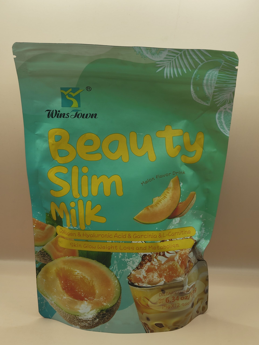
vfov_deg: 38.2
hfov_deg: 29.1
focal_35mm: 50
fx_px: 499
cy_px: 172
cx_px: 130
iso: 111
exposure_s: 1/100
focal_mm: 5.56
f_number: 1.88
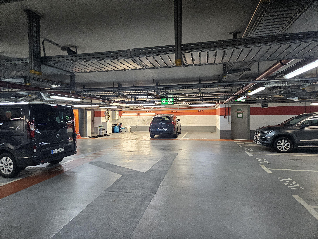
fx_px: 211
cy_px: 120
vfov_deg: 58.9
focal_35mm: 23
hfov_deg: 73.9
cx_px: 159
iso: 400
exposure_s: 1/101
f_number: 1.8
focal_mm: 5.4
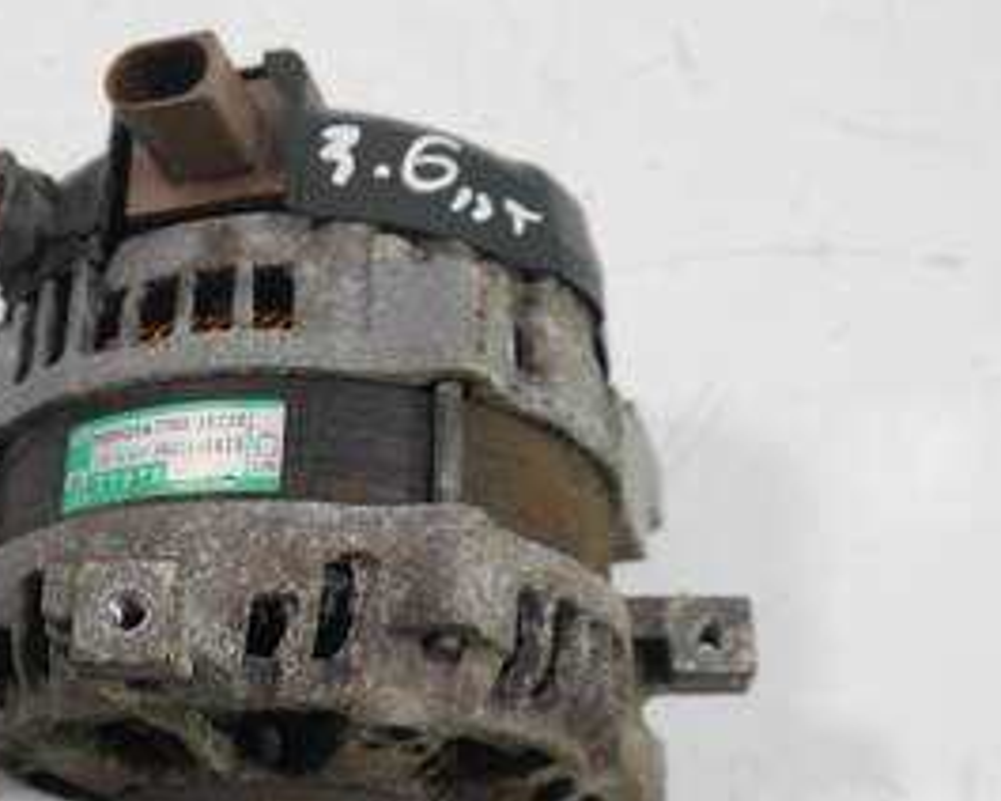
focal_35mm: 53
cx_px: 306
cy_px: 518
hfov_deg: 34.9
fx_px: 1570
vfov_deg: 28.5
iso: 500
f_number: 3.6
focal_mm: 15
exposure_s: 1/60
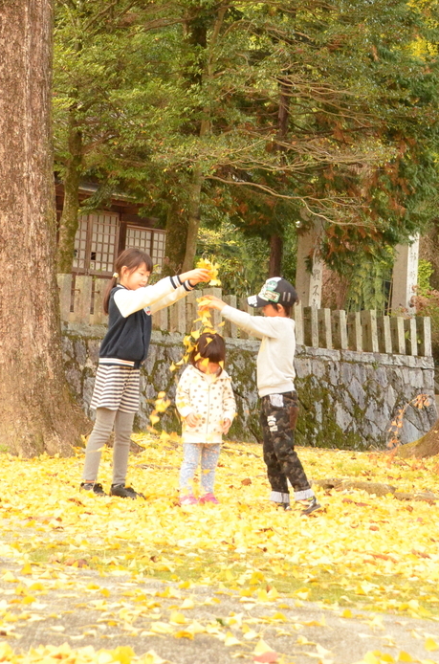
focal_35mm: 109
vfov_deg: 18.7
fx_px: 2005
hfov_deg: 12.5
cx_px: 243
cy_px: 159
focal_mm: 42
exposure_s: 1/160
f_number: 7.1
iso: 3200
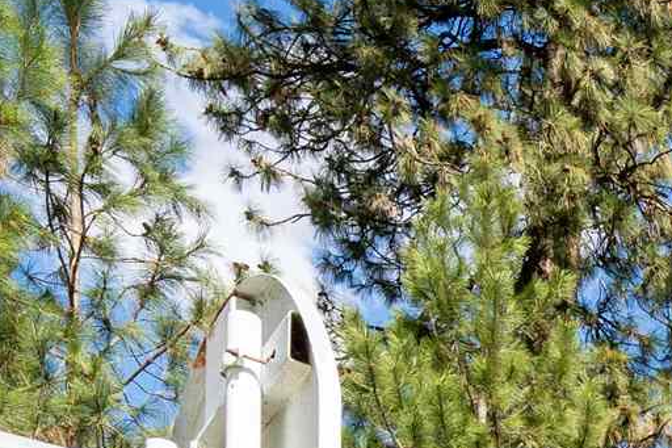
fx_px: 1926
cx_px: 1383
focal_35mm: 103
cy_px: 1245
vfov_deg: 10.4
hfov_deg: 15.4
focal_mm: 17.2
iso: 200
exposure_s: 1/250
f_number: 8
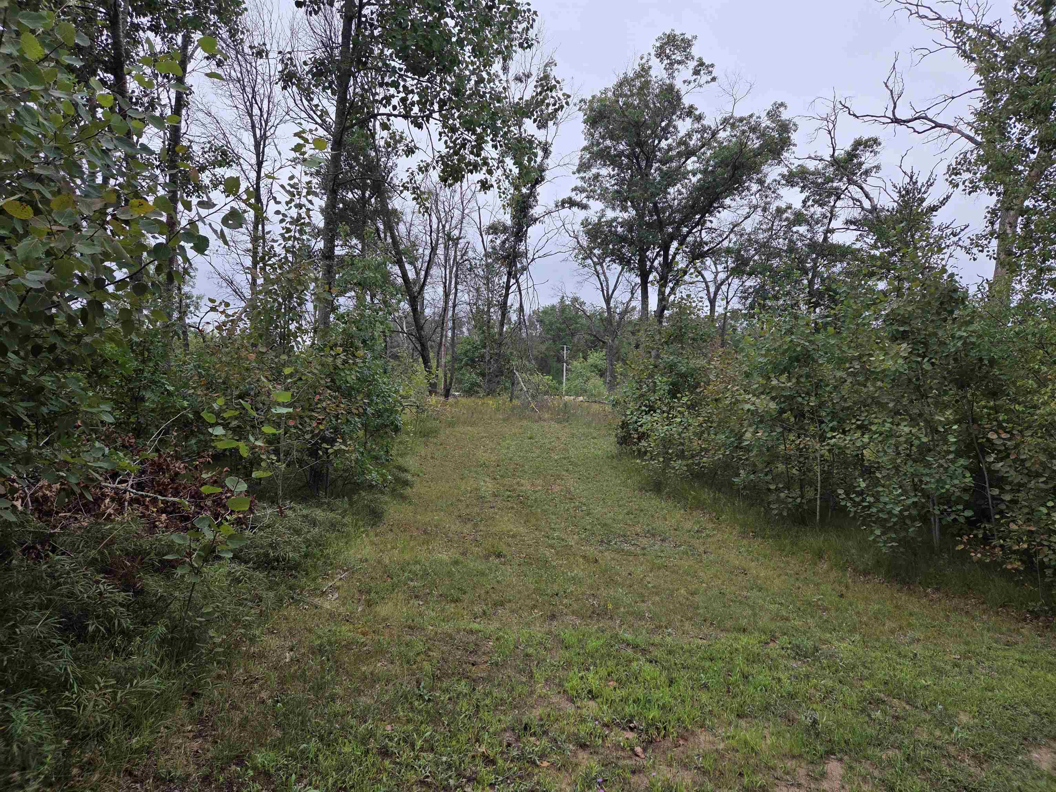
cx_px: 528
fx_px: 702
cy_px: 396
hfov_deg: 73.9
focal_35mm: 23
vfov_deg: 58.9
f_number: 1.8
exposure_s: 1/668
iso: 80
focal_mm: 5.4
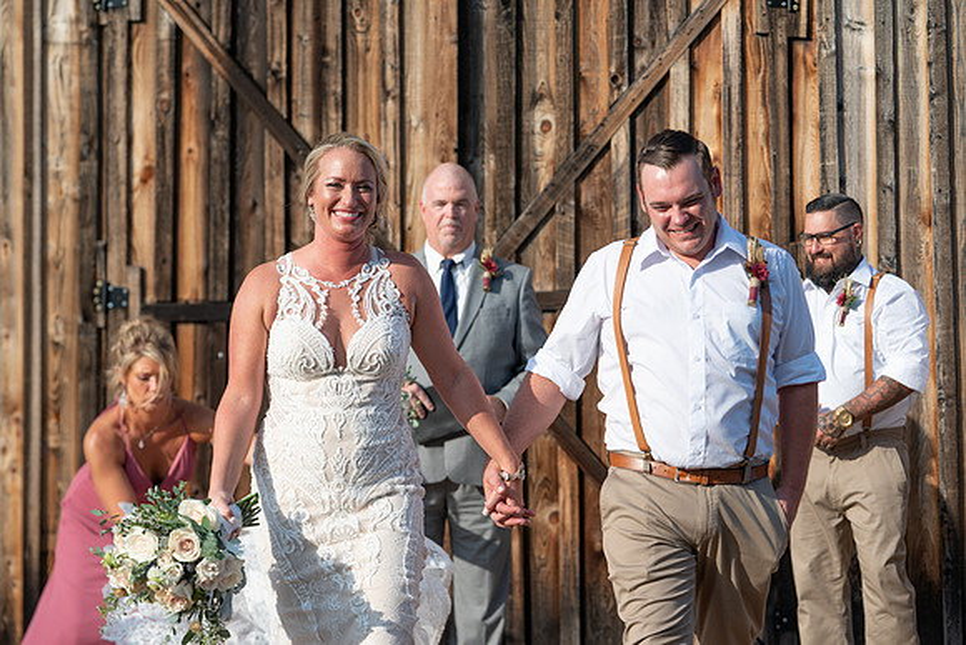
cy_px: 323
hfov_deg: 20.4
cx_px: 474
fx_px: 2686
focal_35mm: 100
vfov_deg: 13.7
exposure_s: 1/800
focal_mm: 97
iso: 100
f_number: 4
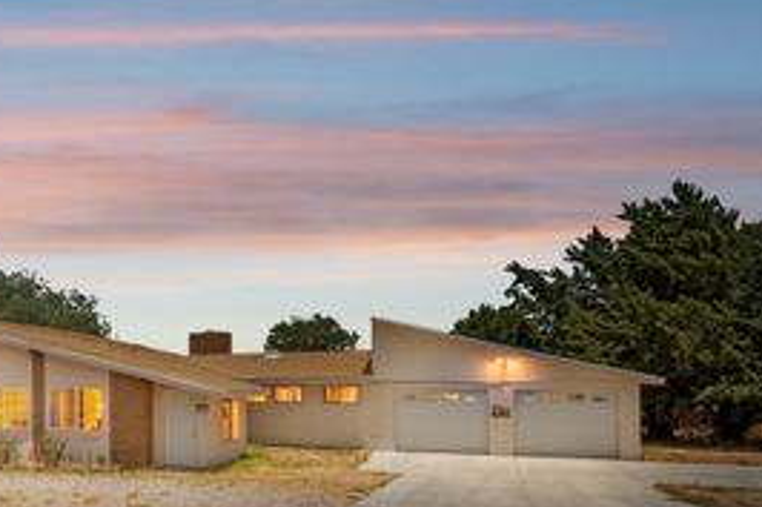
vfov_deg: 38.8
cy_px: 388
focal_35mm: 33
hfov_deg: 50.8
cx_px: 77
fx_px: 697
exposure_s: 1/500
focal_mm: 17.5
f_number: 9
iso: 250
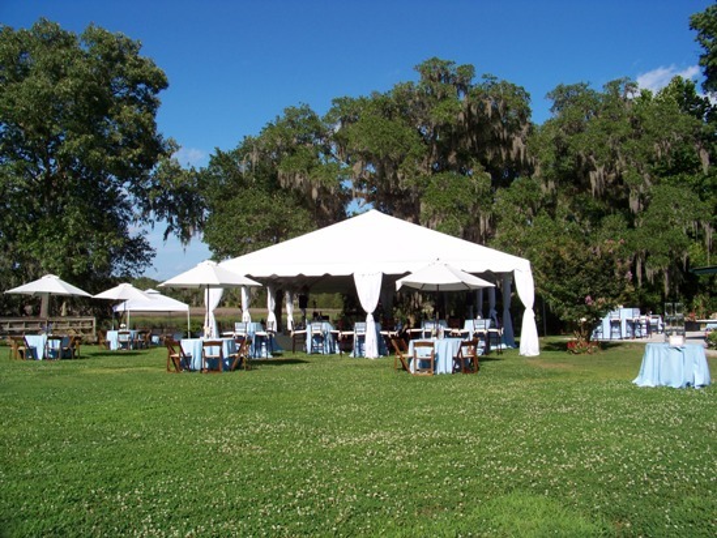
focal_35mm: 33
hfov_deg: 55.3
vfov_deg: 43.0
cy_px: 269
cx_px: 358
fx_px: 684
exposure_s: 1/640
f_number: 4
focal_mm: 5.85
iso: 64
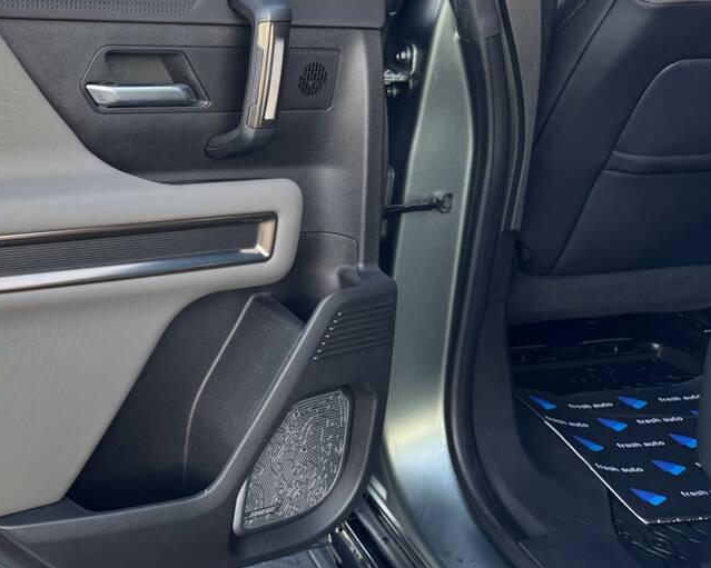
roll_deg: +1.7
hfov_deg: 38.8
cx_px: 58
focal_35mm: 44
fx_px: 926
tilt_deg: -18.8
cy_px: 242
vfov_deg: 34.1
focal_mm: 6.76
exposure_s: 1/121
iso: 125
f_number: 1.78
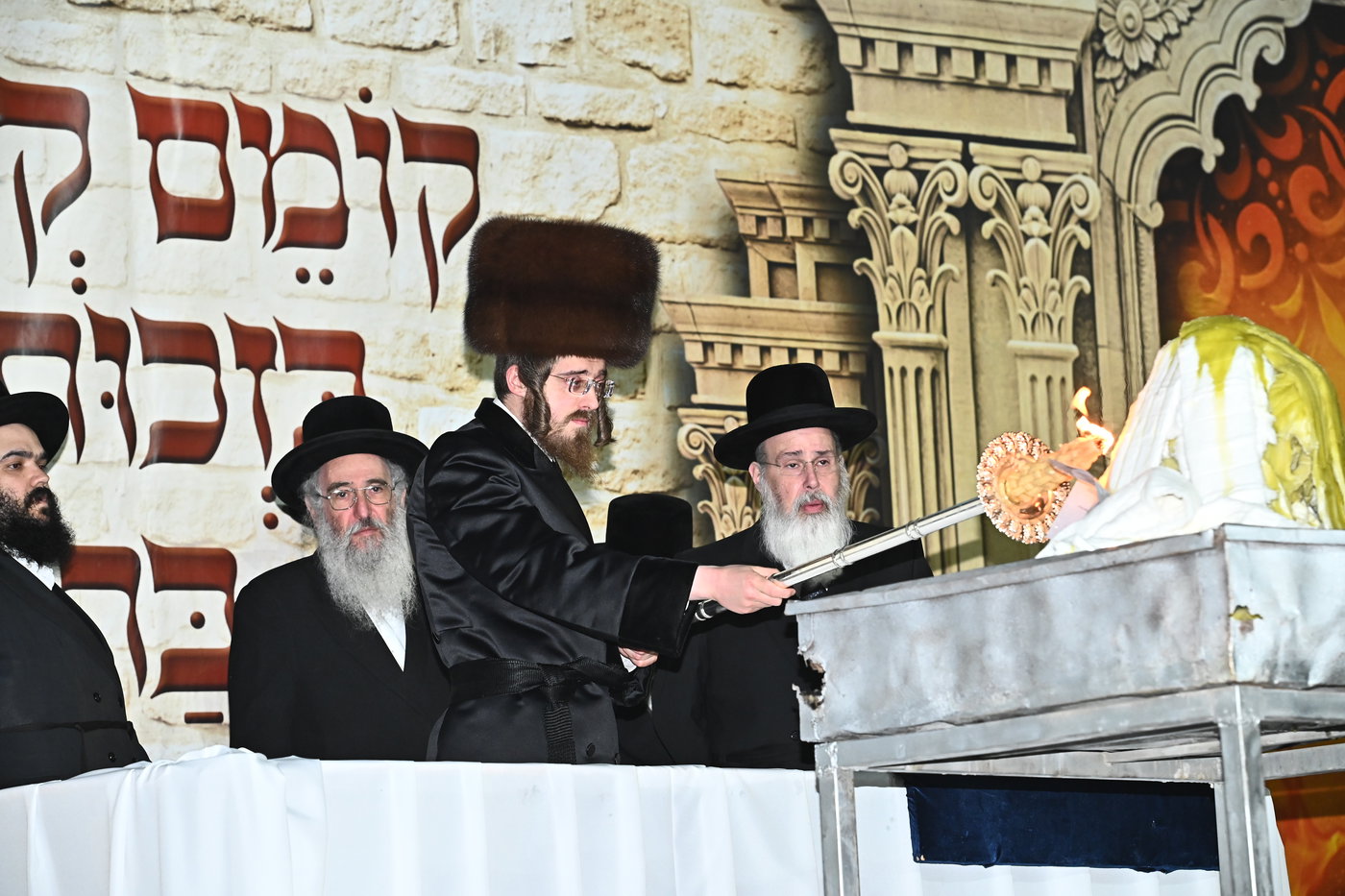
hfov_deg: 15.8
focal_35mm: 130
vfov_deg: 10.5
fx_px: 4856
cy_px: 448
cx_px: 672
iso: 2500
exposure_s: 1/200
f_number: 6.3
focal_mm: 130
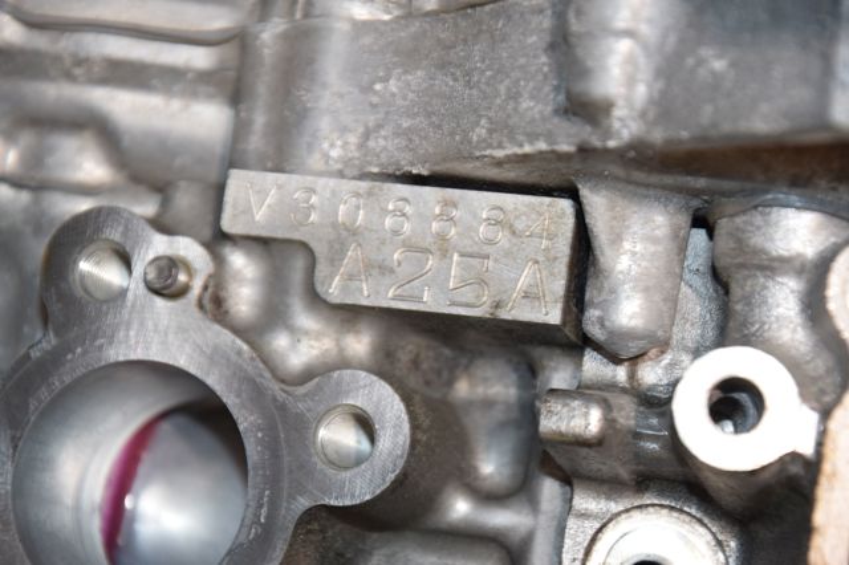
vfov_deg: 8.7
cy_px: 282
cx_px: 424
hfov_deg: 13.0
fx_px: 3712
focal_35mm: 158
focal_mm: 105
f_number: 5.6
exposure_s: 1/60
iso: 1600
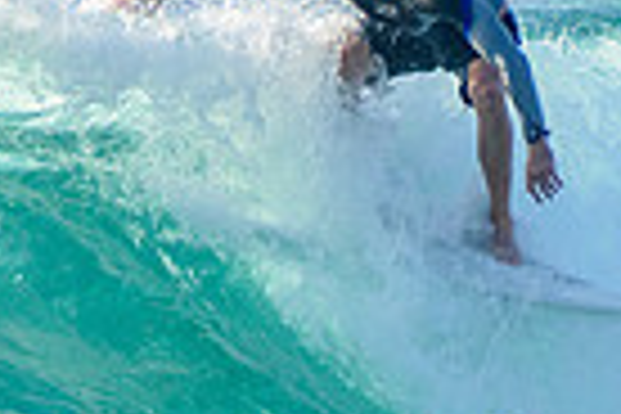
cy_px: 452
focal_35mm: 2567
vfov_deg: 0.5
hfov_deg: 0.8
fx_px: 44277
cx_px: 450
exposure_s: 1/2000
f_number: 5.6
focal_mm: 400
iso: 640
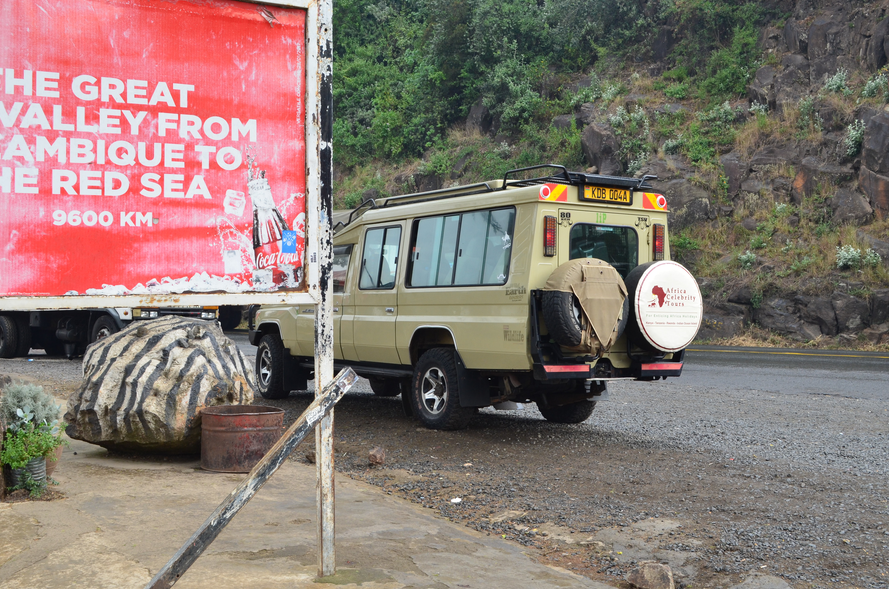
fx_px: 1084
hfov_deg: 44.6
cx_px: 446
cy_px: 301
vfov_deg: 30.4
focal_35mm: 44
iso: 320
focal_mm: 26
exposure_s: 1/60
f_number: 10
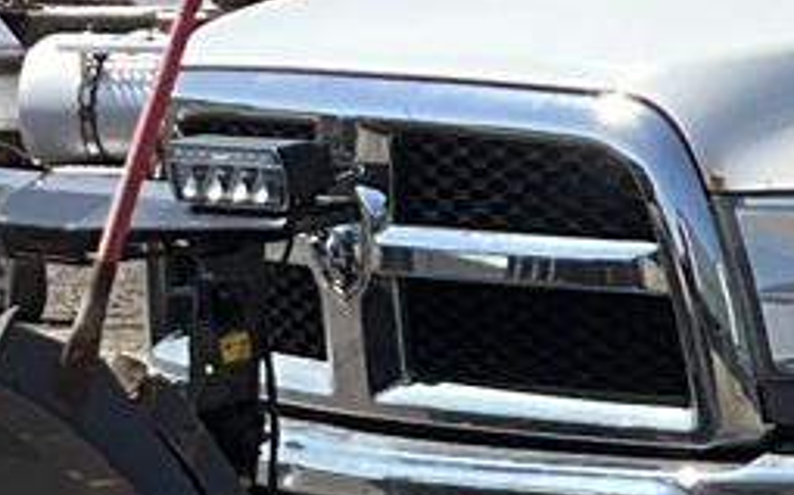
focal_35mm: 241
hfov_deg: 8.5
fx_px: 5212
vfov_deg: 5.4
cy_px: 486
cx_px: 1230
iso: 25
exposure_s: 1/1912
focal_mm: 3
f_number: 1.8
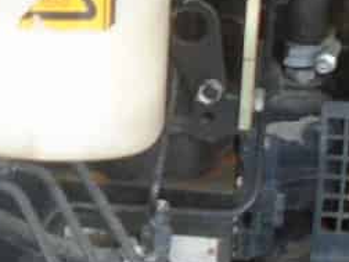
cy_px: 108
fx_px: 1391
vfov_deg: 10.7
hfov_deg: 14.0
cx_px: -28
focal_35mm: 138
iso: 100
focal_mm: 4.6
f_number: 3.2
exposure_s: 1/30
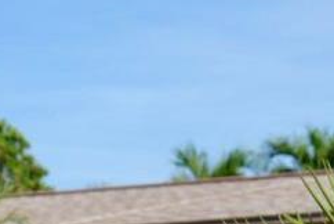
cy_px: 640
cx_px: 59
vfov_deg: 5.9
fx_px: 2025
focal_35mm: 218
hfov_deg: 9.4
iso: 100
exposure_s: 1/1000
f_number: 4.5
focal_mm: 33
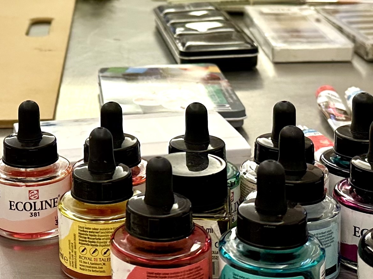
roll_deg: +1.9
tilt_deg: -11.8
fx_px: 894
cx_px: 86
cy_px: 19
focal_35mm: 83
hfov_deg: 23.3
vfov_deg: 17.5
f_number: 1.78
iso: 160
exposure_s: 1/100
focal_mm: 6.86
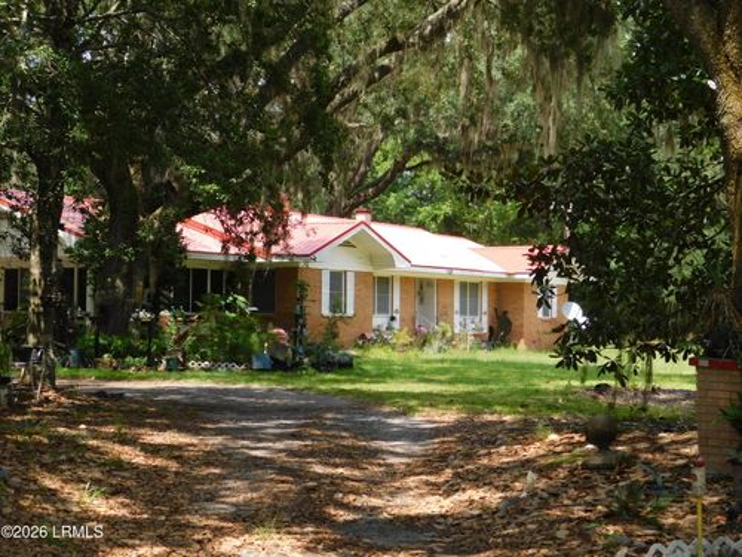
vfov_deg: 20.7
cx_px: 371
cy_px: 278
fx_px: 1522
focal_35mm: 71
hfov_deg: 27.4
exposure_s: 1/320
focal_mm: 12.6
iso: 125
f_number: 4.3
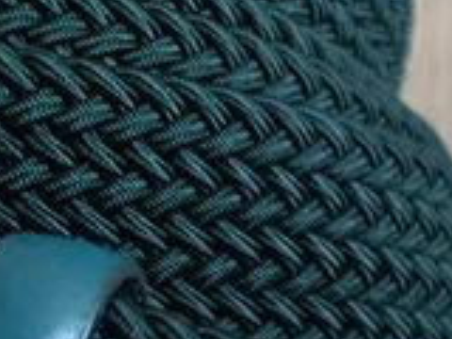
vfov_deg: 16.6
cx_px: 691
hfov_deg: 20.6
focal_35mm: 80
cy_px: 528
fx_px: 1045
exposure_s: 1/25
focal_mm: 5.24
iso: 1049
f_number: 1.7
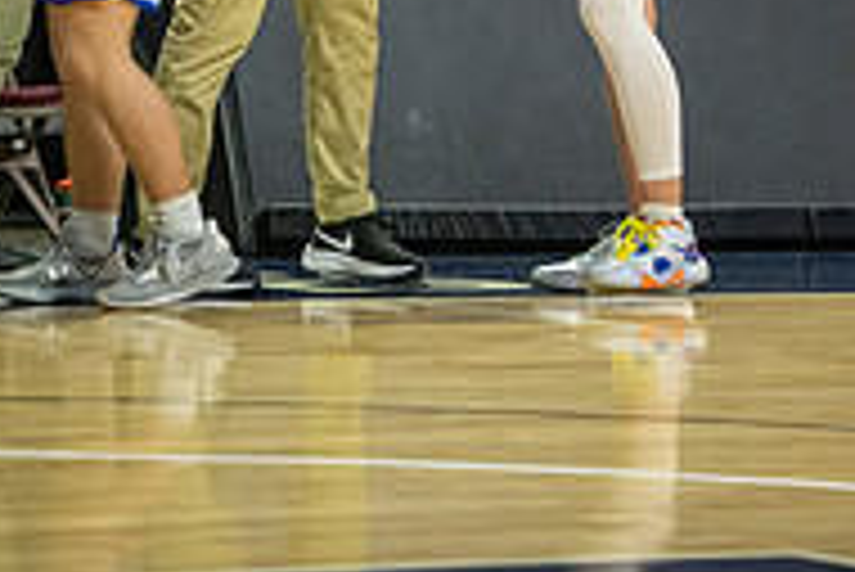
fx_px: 8984
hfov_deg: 5.4
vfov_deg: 3.6
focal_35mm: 378
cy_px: -428
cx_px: 495
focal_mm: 160
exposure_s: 1/1000
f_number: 2.8
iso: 2500
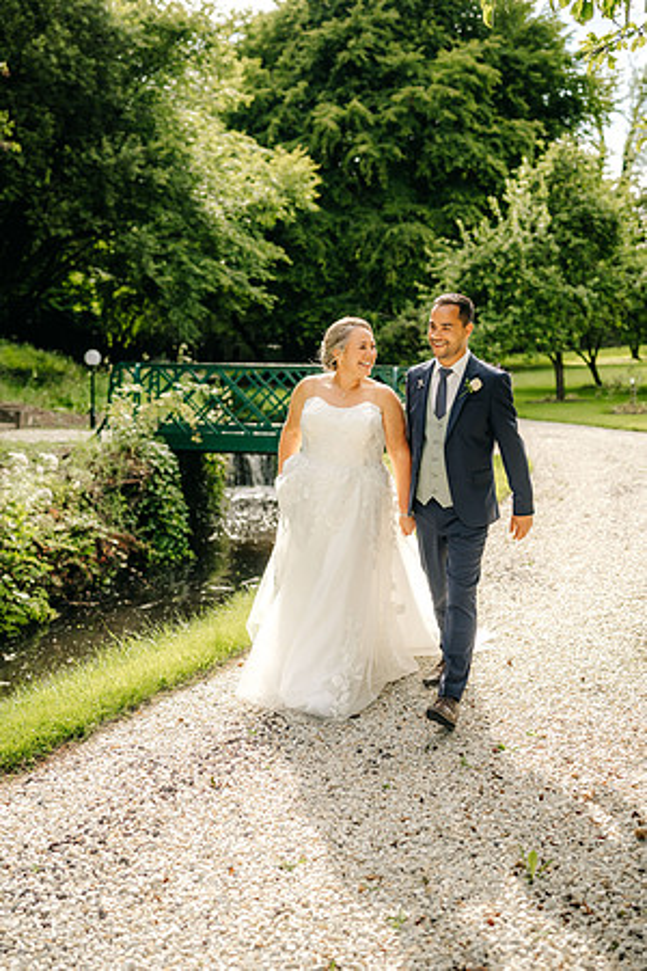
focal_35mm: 35
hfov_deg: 37.9
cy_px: 486
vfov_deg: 54.4
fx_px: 943
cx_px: 324
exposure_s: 1/1600
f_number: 2
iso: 100
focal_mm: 35
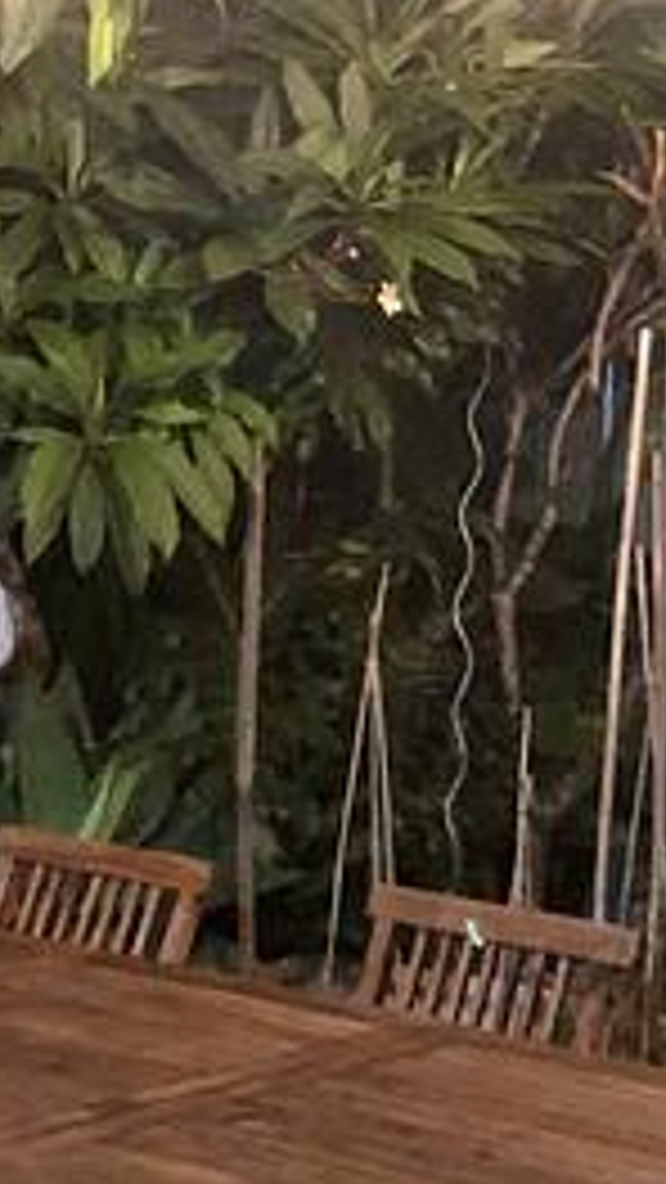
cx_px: 207
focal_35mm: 72
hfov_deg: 16.7
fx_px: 2260
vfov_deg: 29.3
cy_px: 457
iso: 250
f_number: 1.8
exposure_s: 1/4
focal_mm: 3.99
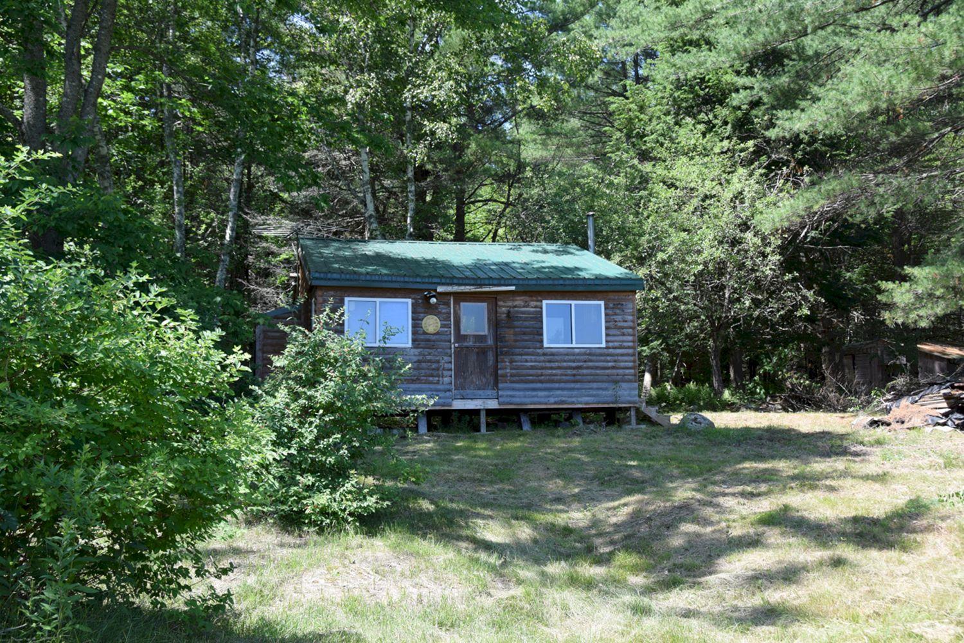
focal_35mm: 39
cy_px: 322
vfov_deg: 34.2
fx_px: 1044
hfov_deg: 49.6
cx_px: 482
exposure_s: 1/250
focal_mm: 26
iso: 360
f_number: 8
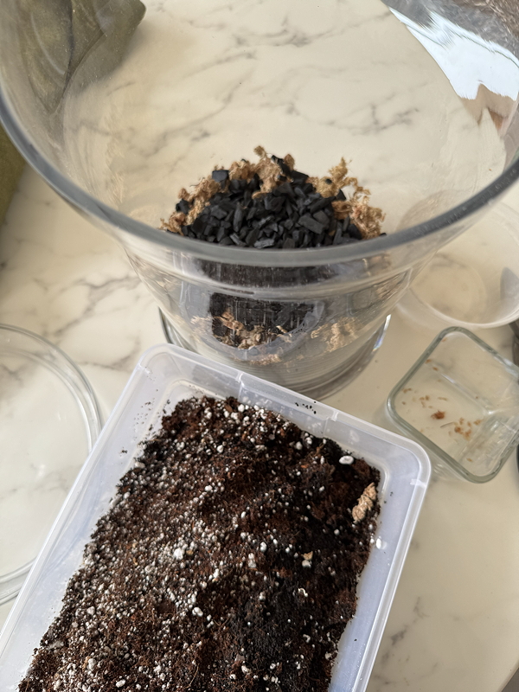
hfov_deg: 56.8
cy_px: 346
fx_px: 480
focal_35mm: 24
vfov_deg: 71.6
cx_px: 260
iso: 64
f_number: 1.78
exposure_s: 1/142
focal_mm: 6.76
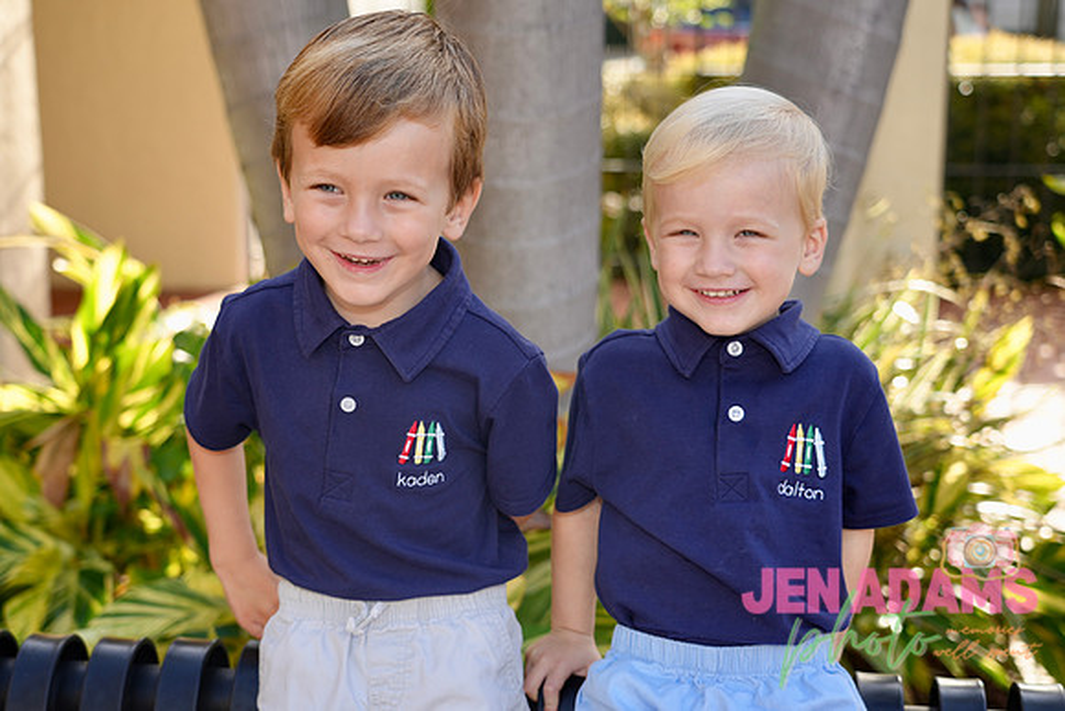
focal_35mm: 52
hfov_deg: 38.2
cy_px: 356
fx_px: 1539
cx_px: 532
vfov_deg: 26.0
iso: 125
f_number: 4
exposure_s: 1/160
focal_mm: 52
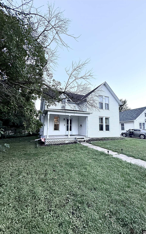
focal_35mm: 15
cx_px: 77
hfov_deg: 74.7
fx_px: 95
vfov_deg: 101.5
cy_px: 118
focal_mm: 2.22
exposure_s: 1/99
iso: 125
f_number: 2.2
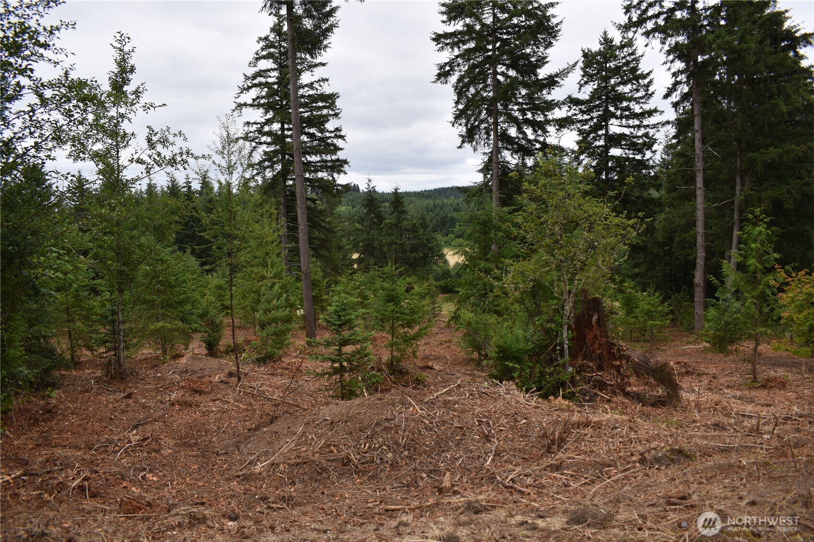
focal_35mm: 27
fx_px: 610
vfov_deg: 47.9
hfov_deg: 67.4
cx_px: 407
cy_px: 271
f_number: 5
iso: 100
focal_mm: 18
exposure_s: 1/200
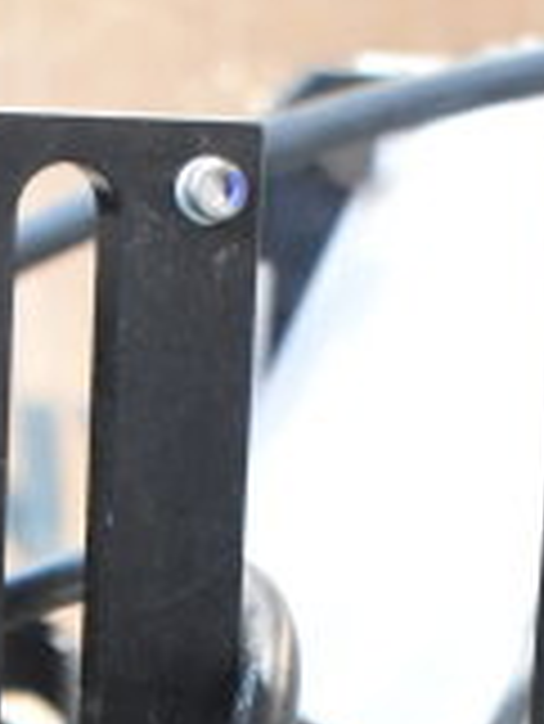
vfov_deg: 8.3
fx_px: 4640
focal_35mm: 222
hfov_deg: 6.7
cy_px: 1653
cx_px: 369
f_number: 7.1
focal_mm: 27
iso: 6400
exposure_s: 1/200
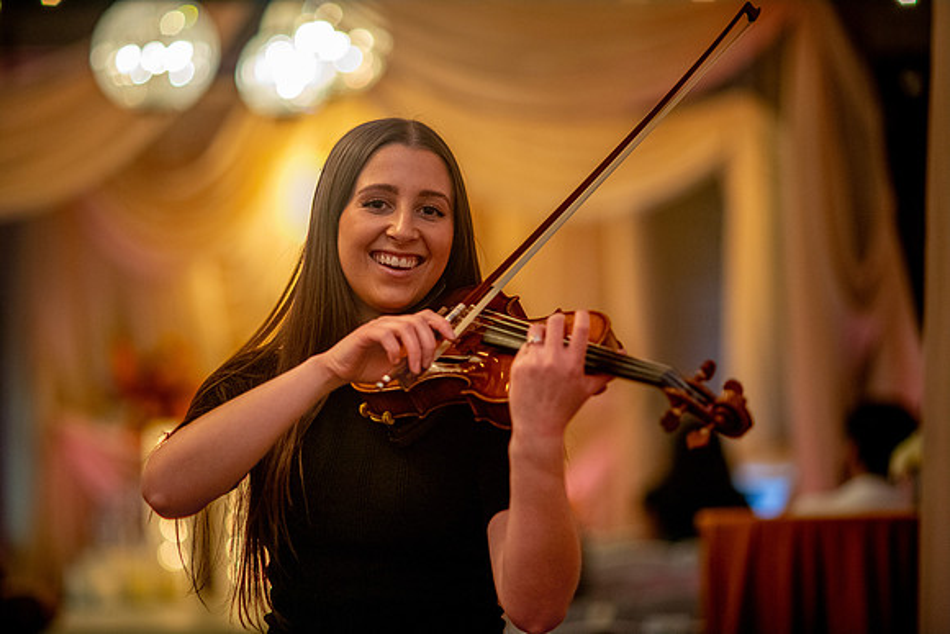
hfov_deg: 19.5
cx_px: 475
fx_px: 2771
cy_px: 317
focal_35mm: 105
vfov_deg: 13.0
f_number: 2
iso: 1600
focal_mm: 105
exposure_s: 1/400
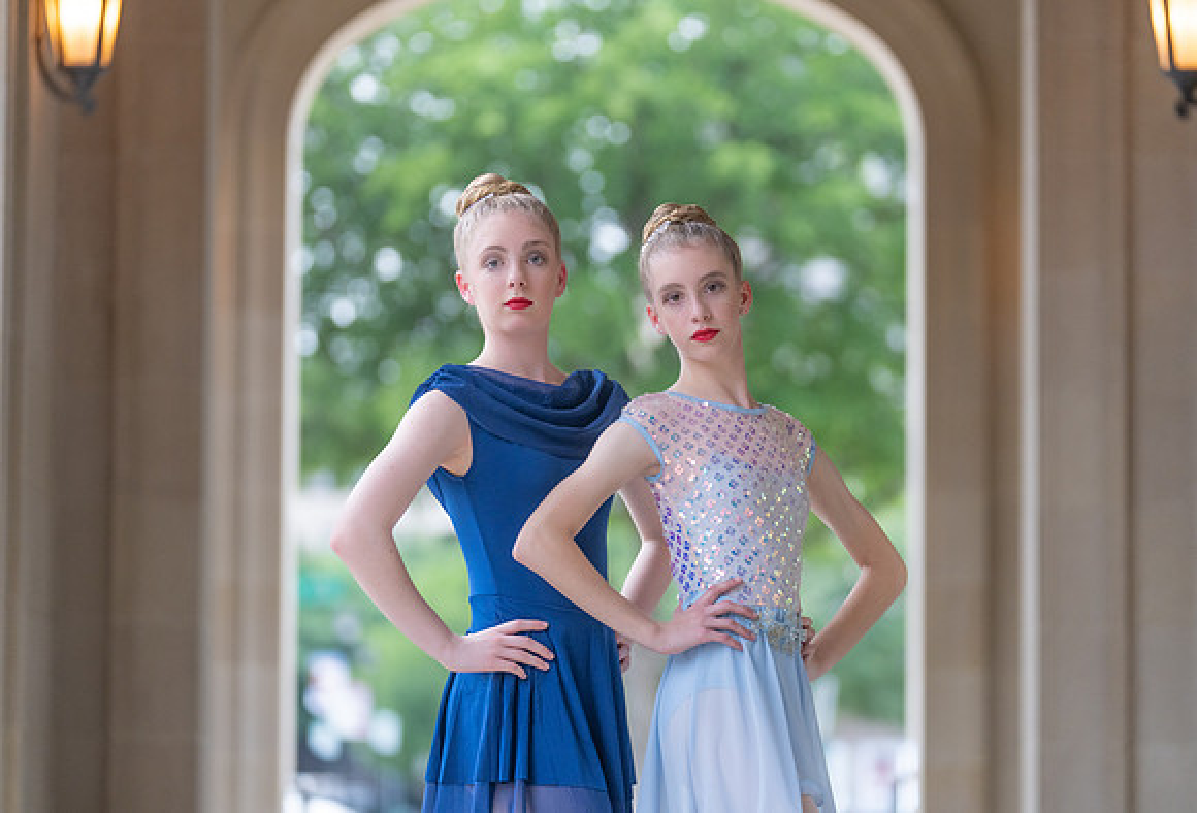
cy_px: 411
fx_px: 4878
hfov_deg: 14.0
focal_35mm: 146
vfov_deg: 9.5
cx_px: 598
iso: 800
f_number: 2.8
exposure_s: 1/320
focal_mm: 137
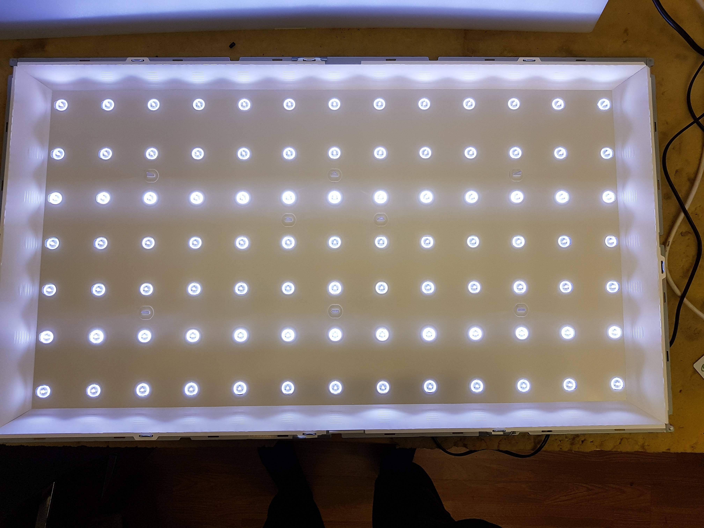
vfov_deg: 53.1
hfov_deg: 67.3
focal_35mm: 26
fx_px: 529
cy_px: 264
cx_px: 352
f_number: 1.7
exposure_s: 1/107
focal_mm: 4.2
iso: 40
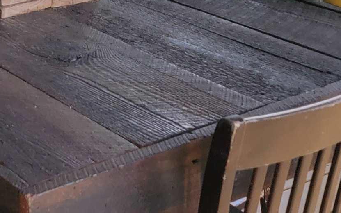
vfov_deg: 13.3
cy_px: -89
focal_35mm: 94
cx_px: -92
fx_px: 874
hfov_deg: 20.4
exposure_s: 1/120
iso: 320
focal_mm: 6.7
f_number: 1.8
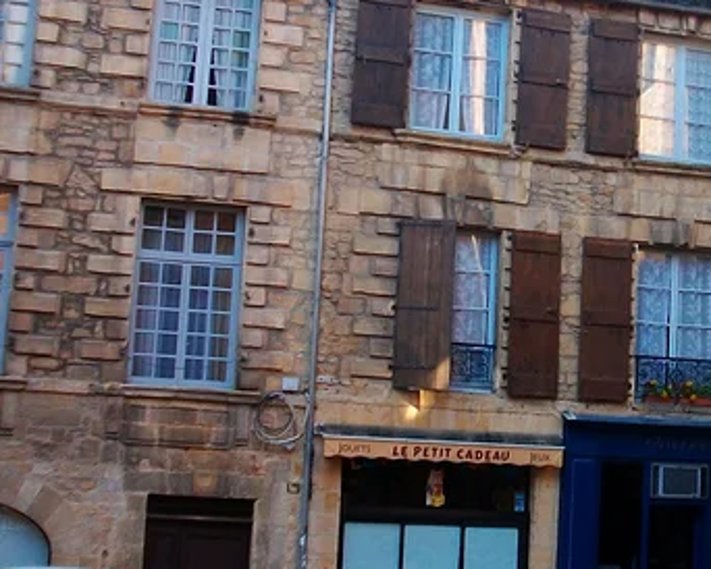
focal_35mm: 73
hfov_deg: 25.7
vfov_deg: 20.9
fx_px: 1537
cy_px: 204
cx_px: 541
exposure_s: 1/138
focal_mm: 5.7
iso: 80
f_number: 2.9
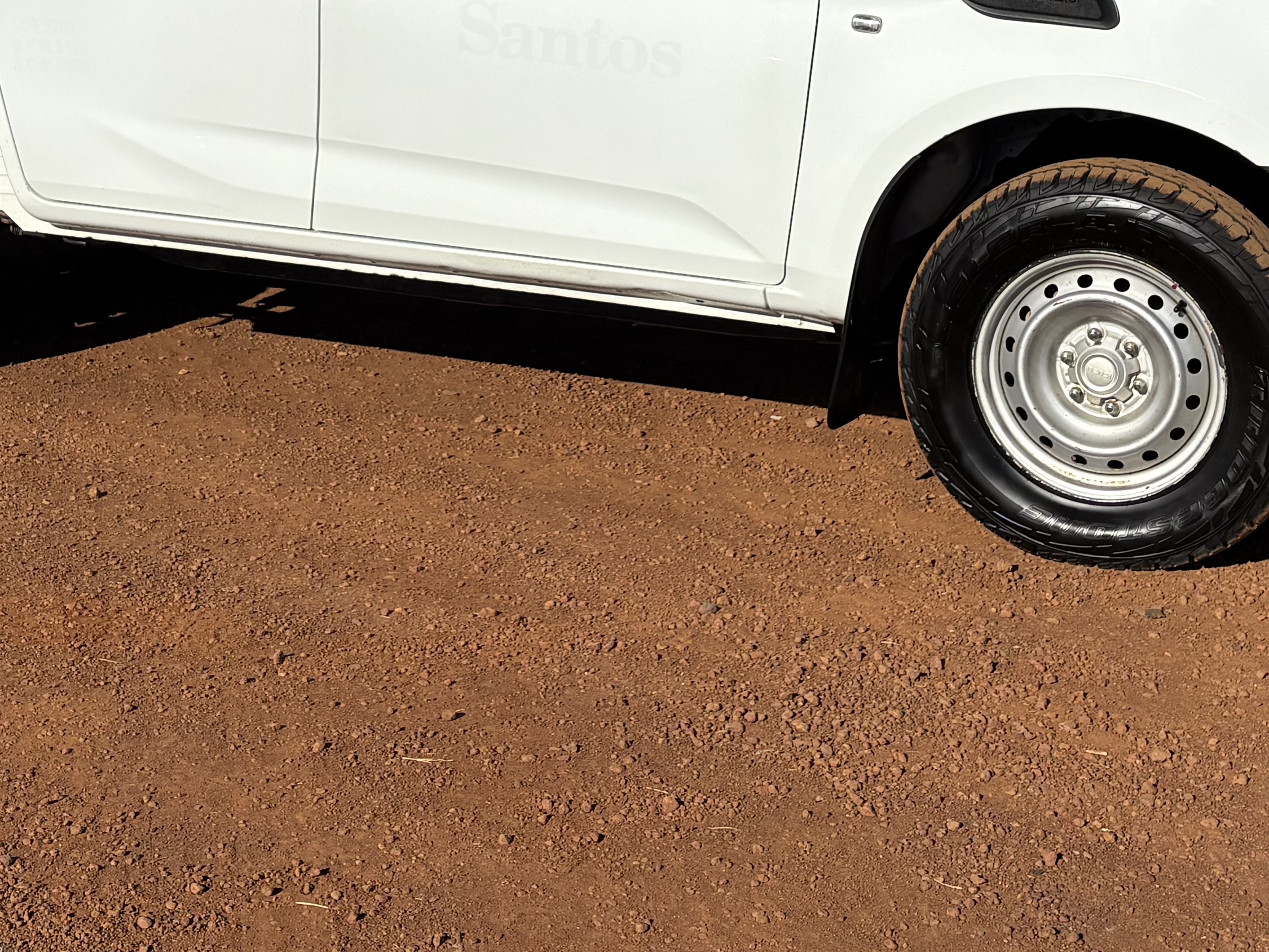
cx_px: 570
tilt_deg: -4.4
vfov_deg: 21.5
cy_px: 0
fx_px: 2420
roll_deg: +0.9
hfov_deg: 29.4
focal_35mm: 66
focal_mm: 5.96
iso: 50
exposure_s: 1/8850
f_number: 1.6
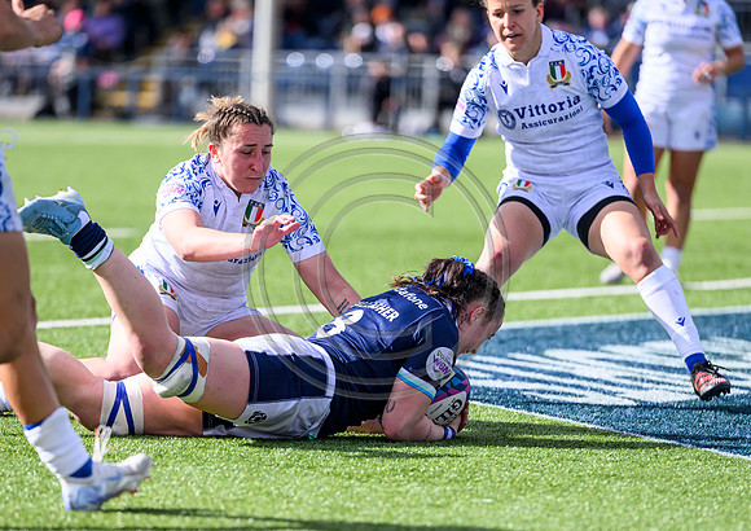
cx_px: 312
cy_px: 351
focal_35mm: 275
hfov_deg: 7.4
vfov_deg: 5.2
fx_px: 5842
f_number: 3.2
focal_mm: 200
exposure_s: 1/4000
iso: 500
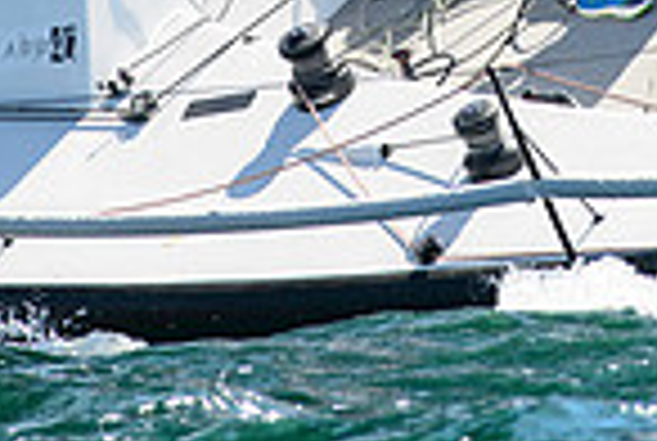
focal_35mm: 792
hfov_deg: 2.6
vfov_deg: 1.7
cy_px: -362
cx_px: 423
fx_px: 14483
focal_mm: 200
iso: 250
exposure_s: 1/1000
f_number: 5.6
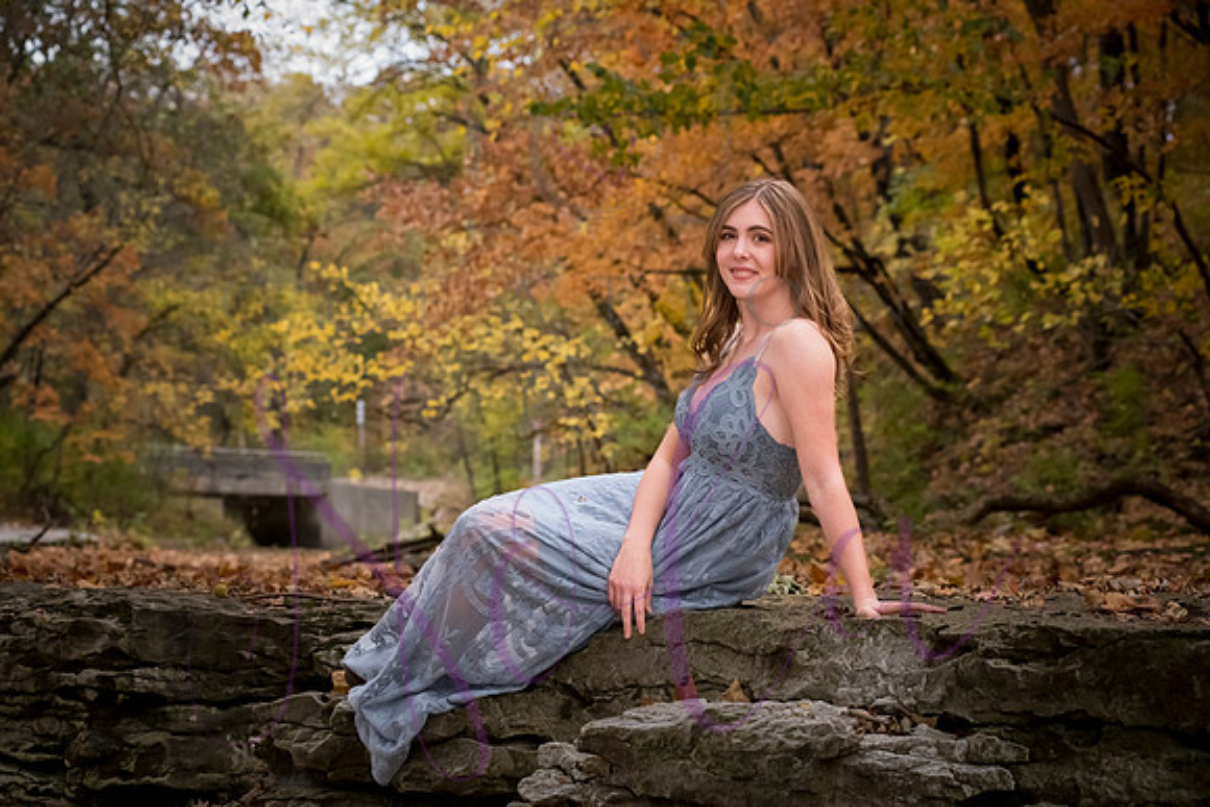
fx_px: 2891
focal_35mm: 86
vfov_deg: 15.9
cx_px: 605
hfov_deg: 23.6
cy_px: 404
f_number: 6.3
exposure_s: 1/200
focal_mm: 86
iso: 2000
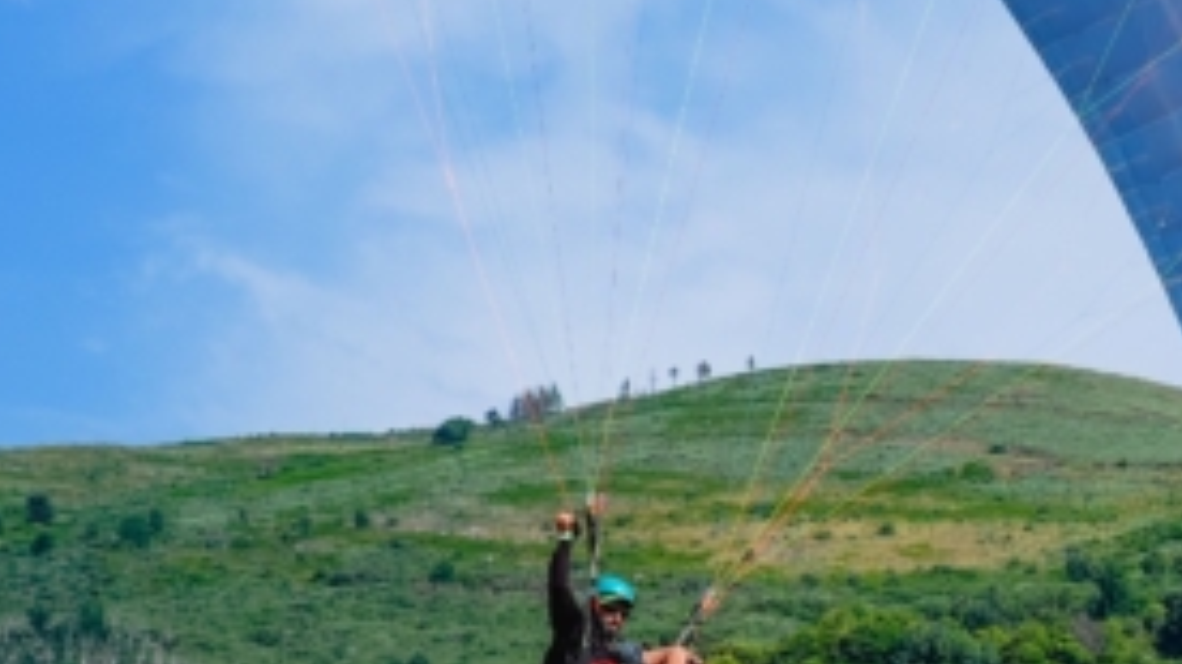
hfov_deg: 11.8
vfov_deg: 6.7
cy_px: 332
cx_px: 1315
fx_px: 5639
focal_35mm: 180
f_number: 5.6
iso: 100
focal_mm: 46
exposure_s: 1/1000
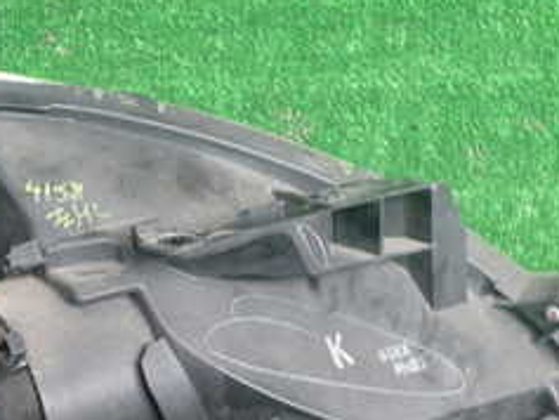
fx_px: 1228
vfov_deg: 19.4
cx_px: 35
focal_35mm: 76
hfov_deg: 24.7
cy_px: 238
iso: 200
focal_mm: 5.4
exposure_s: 1/80
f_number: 2.3
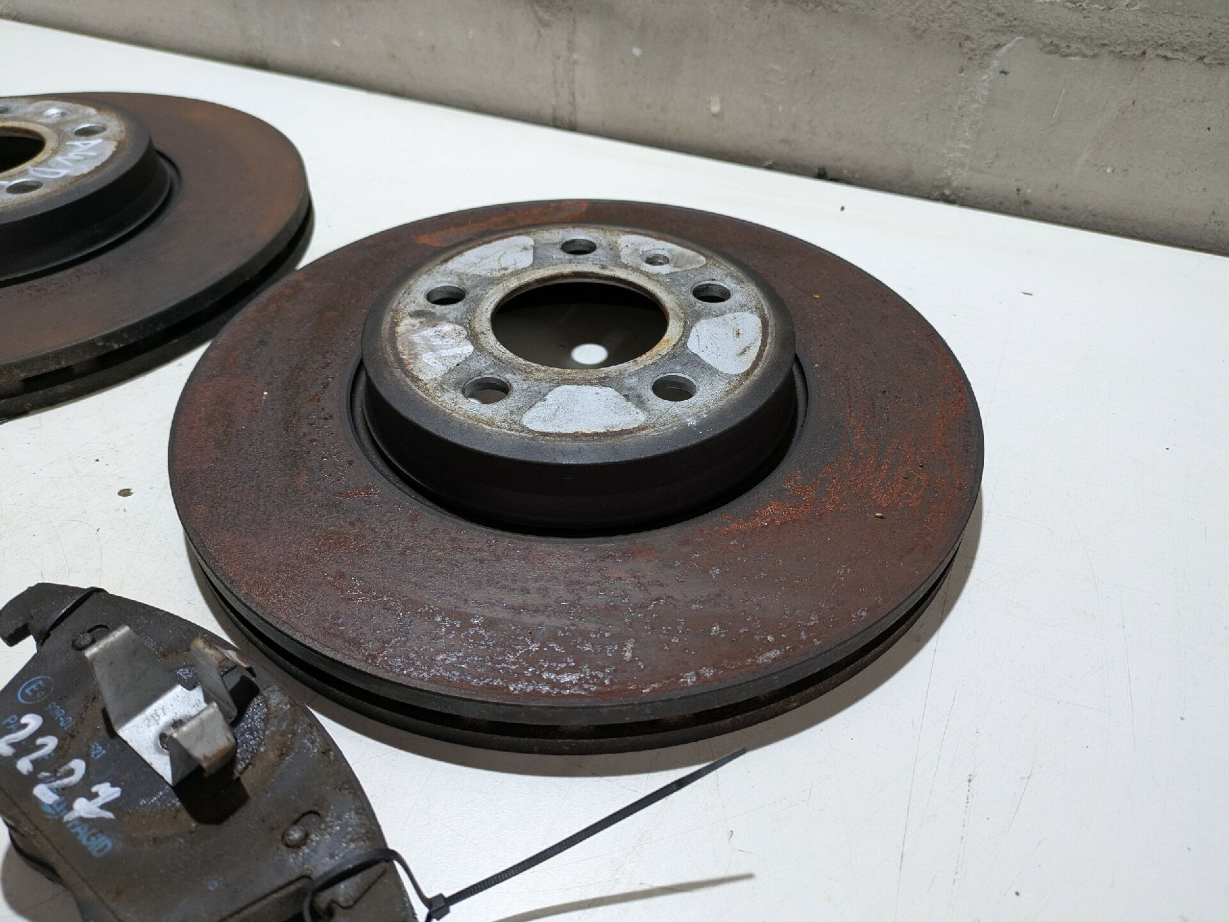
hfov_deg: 69.4
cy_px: 461
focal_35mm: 25
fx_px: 888
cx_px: 614
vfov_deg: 54.9
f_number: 1.89
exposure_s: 1/100
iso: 145
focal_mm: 5.43
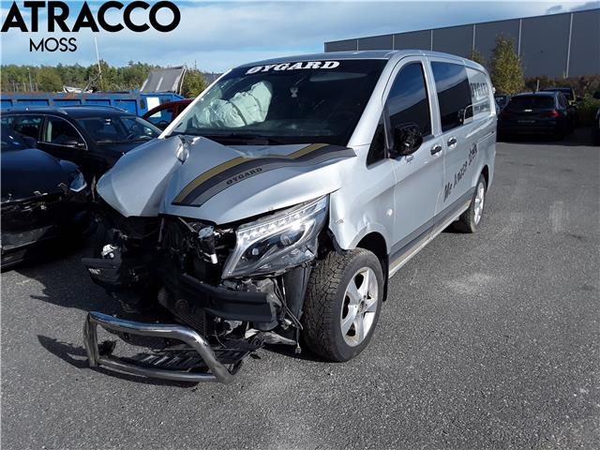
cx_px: 300
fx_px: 485
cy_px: 225
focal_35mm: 28
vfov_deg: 49.7
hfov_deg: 63.4
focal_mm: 2.91
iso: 40
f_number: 1.9
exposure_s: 1/1808
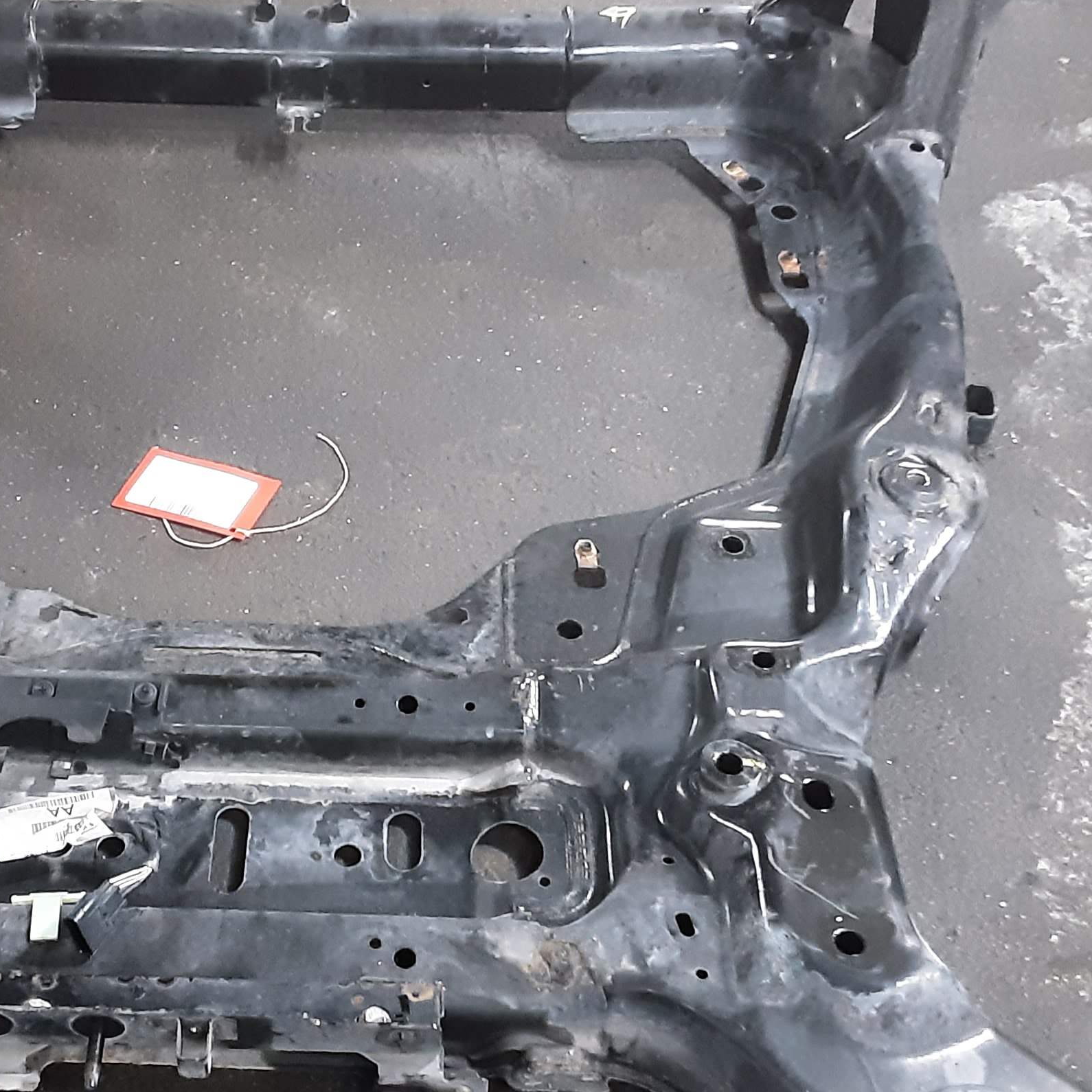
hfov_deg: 34.2
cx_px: 334
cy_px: 560
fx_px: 1749
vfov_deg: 34.7
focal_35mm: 49
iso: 500
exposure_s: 1/20
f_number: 1.9
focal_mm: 2.91
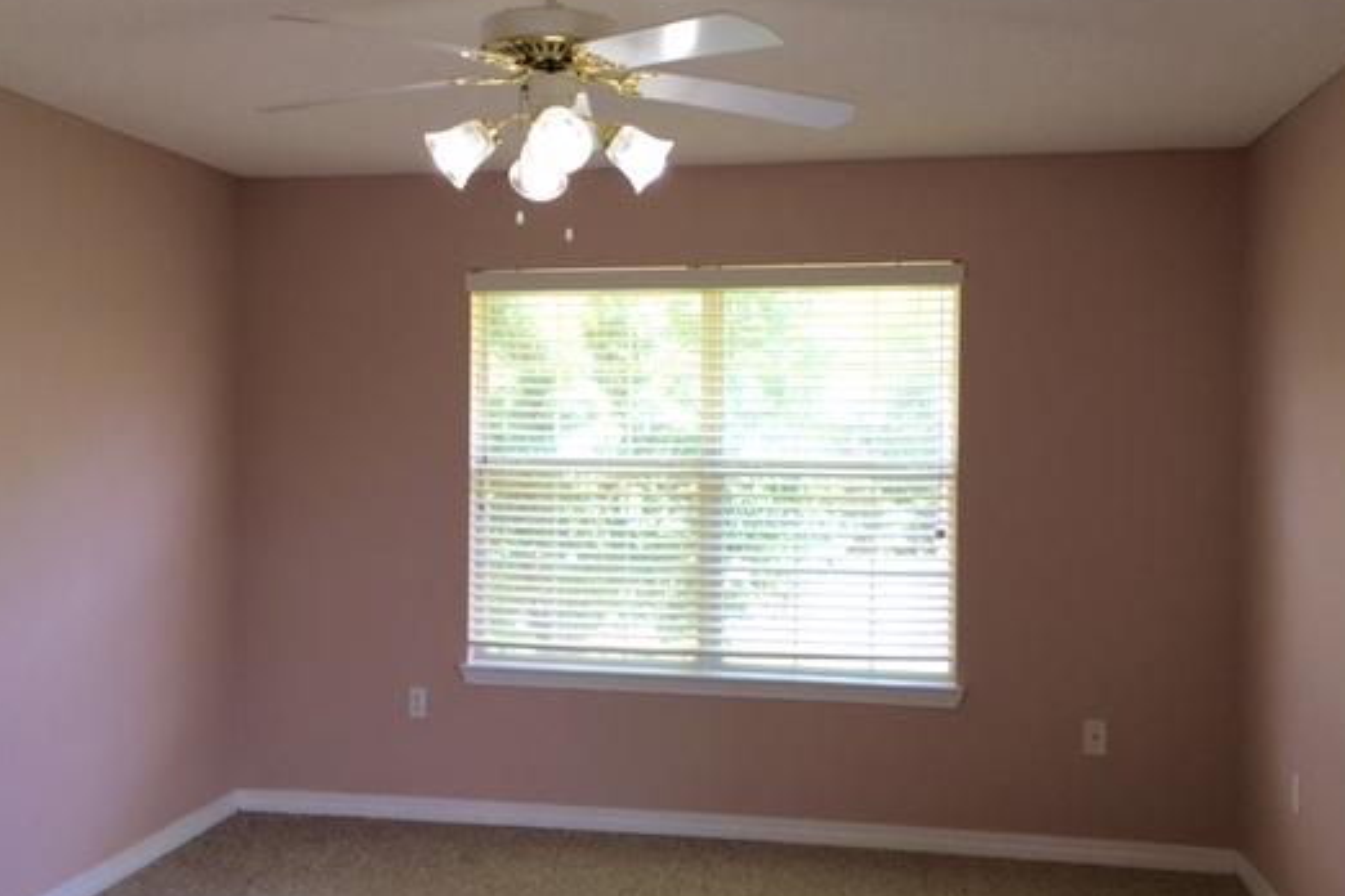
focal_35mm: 37
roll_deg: -0.5
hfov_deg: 51.9
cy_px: 456
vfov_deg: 35.9
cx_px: 639
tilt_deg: -1.3
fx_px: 1382
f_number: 2.2
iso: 32
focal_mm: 4.15
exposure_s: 1/60
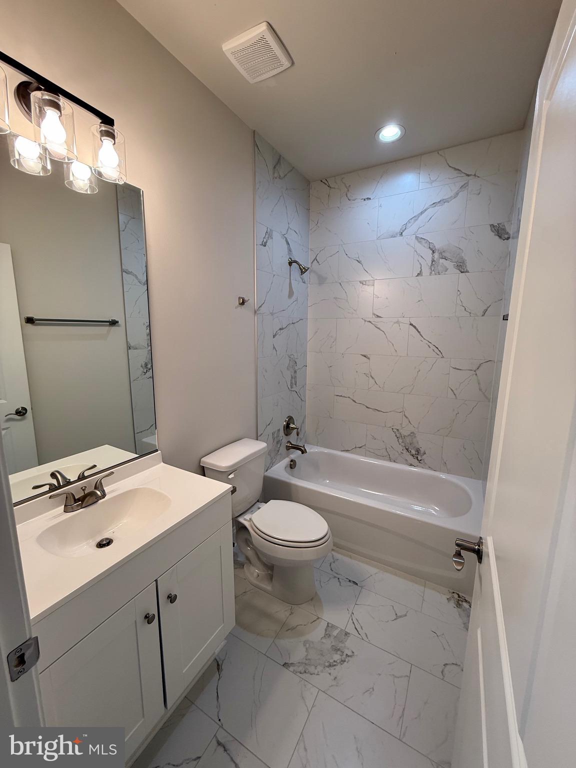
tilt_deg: -8.4
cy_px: 384
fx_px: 311
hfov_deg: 85.7
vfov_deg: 102.1
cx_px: 288
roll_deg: -0.7
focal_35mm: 14
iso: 100
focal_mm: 2.22
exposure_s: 1/120
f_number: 2.2
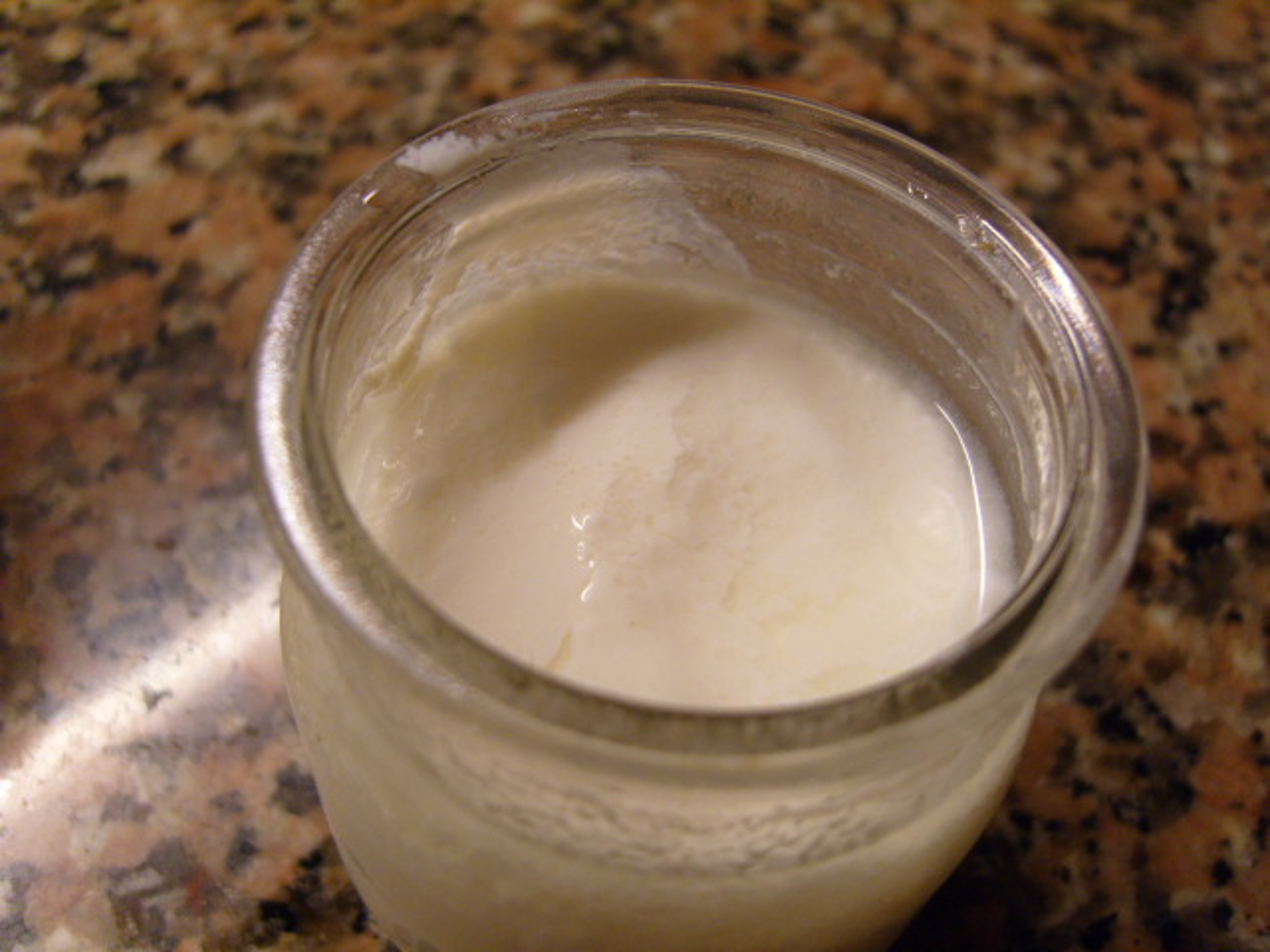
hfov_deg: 52.6
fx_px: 1284
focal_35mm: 35
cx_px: 635
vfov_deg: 40.7
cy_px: 476
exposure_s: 1/30
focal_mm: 7.4
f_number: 2.8
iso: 122
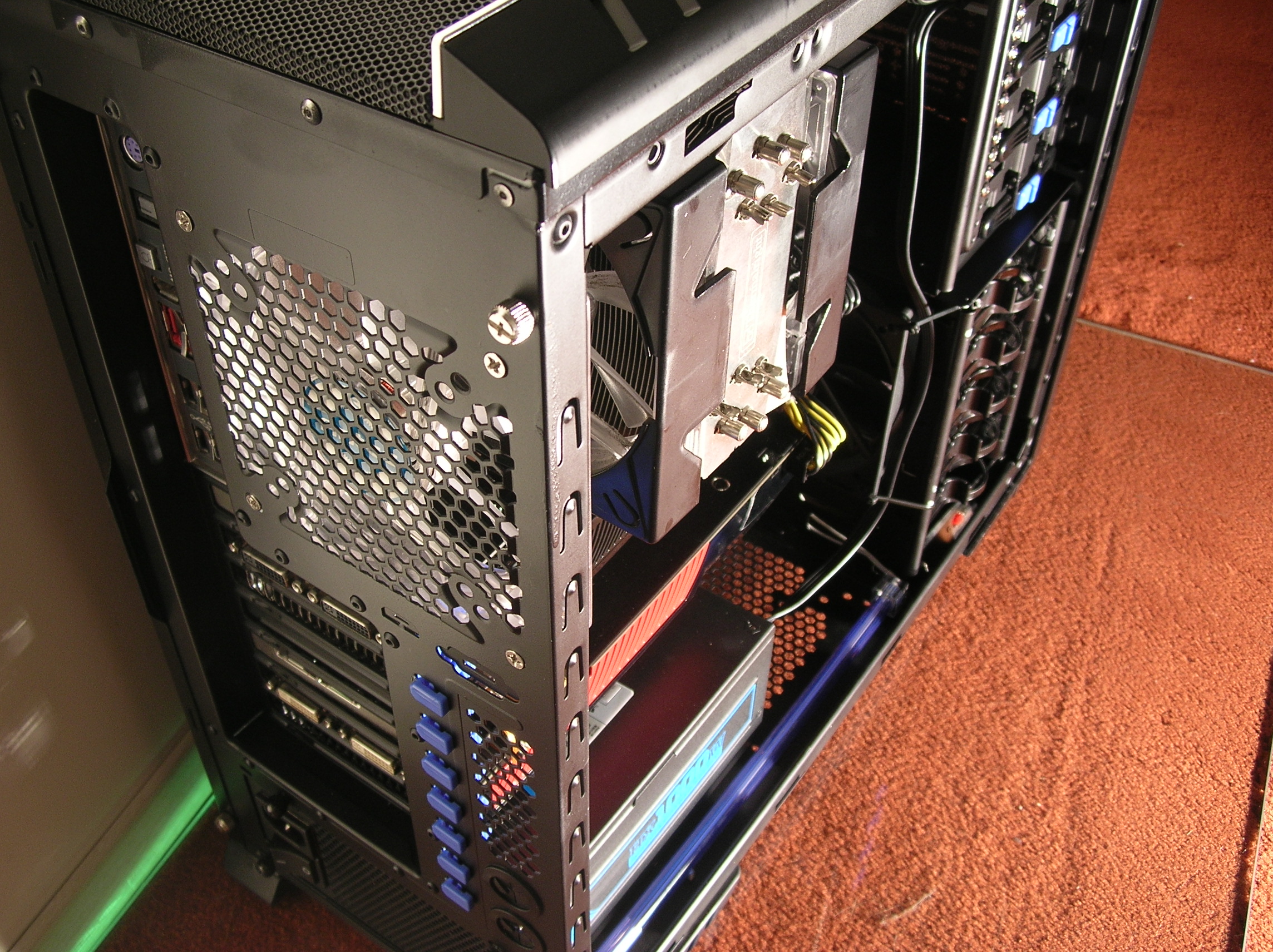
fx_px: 1323
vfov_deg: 39.6
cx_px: 636
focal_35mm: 36
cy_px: 476
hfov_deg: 51.4
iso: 50
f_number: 2.7
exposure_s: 1/14
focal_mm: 6
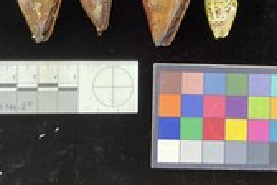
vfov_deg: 20.6
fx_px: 485
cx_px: 148
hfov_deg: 31.9
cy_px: -16
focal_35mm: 63
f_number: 1.8
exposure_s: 1/50
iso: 200
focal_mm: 3
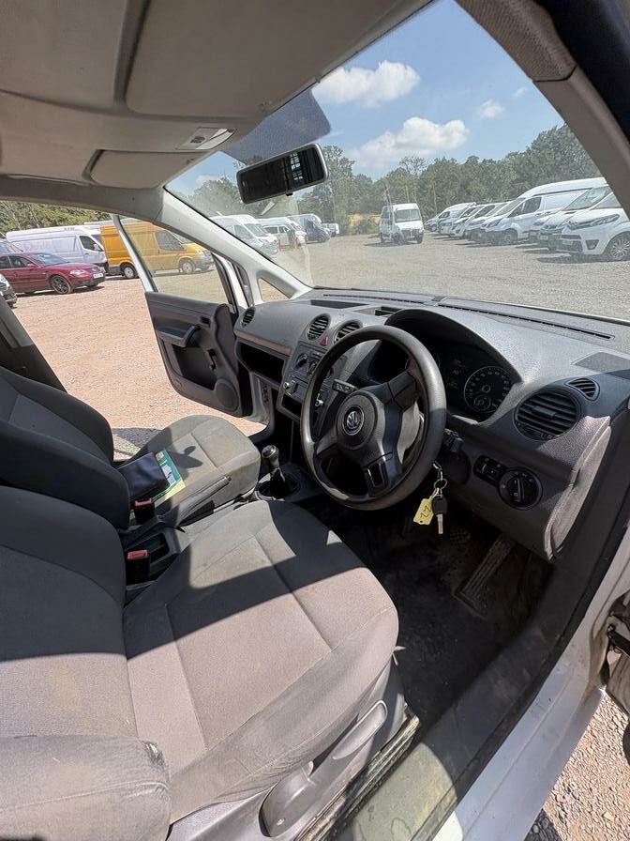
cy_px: 420
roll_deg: +6.5
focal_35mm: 14
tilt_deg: -25.0
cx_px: 315
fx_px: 340
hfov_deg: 85.7
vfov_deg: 102.1
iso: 40
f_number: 2.2
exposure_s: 1/356
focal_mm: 2.22
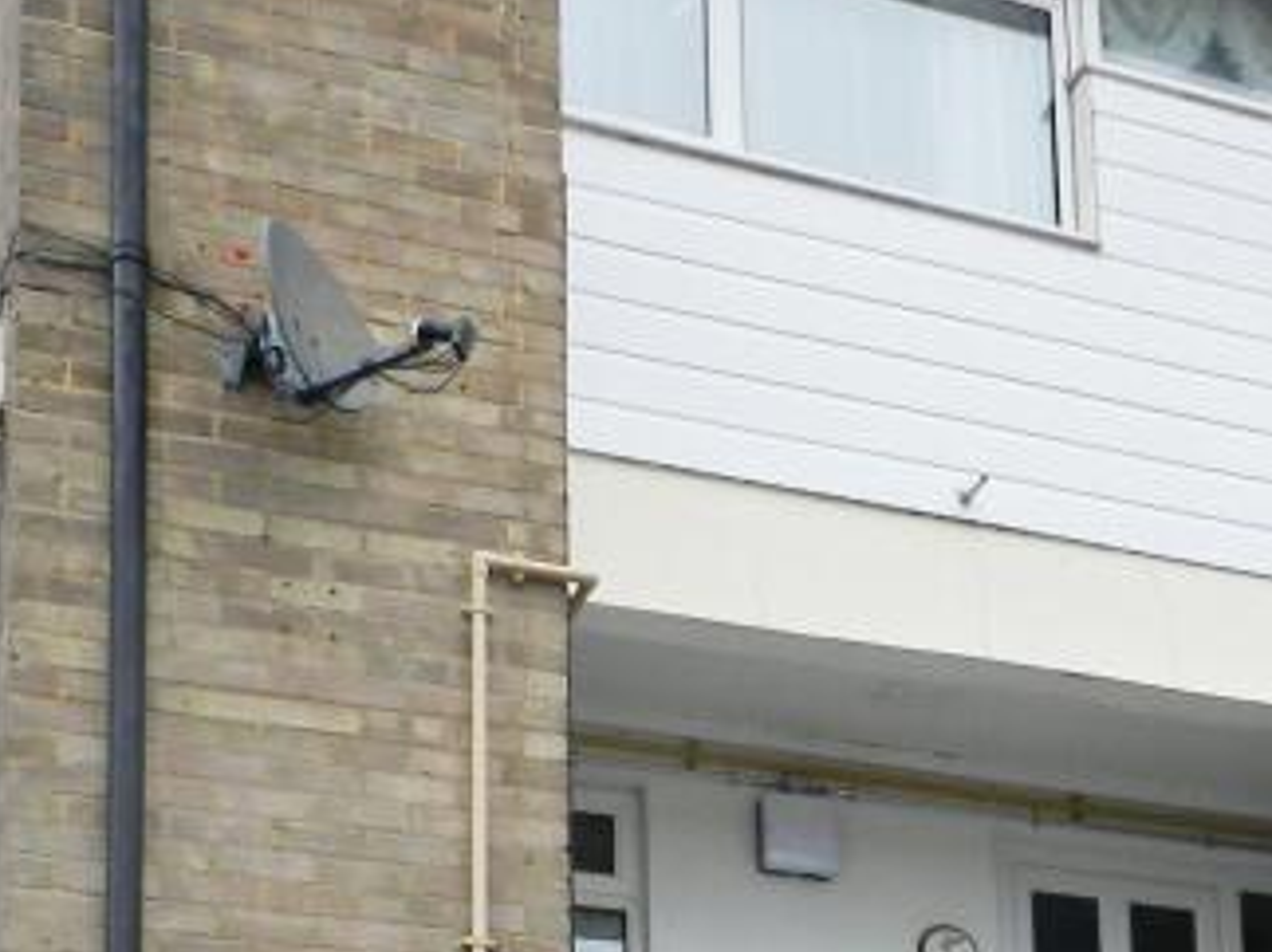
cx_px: 1028
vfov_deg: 18.6
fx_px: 2681
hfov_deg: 26.2
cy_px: 1275
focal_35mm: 73
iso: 160
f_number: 3.4
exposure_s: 1/800
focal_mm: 4
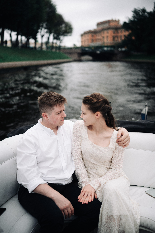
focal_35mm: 35
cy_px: 116
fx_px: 226
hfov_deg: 37.9
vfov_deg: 54.4
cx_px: 78
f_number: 1.4
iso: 500
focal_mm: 35
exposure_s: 1/800
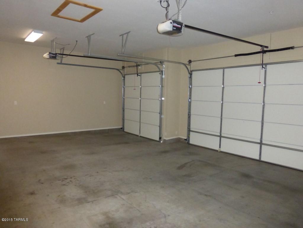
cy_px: 114
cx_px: 152
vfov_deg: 56.8
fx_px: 210
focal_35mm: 24
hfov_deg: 71.6
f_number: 3.3
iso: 800
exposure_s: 1/60
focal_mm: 4.3
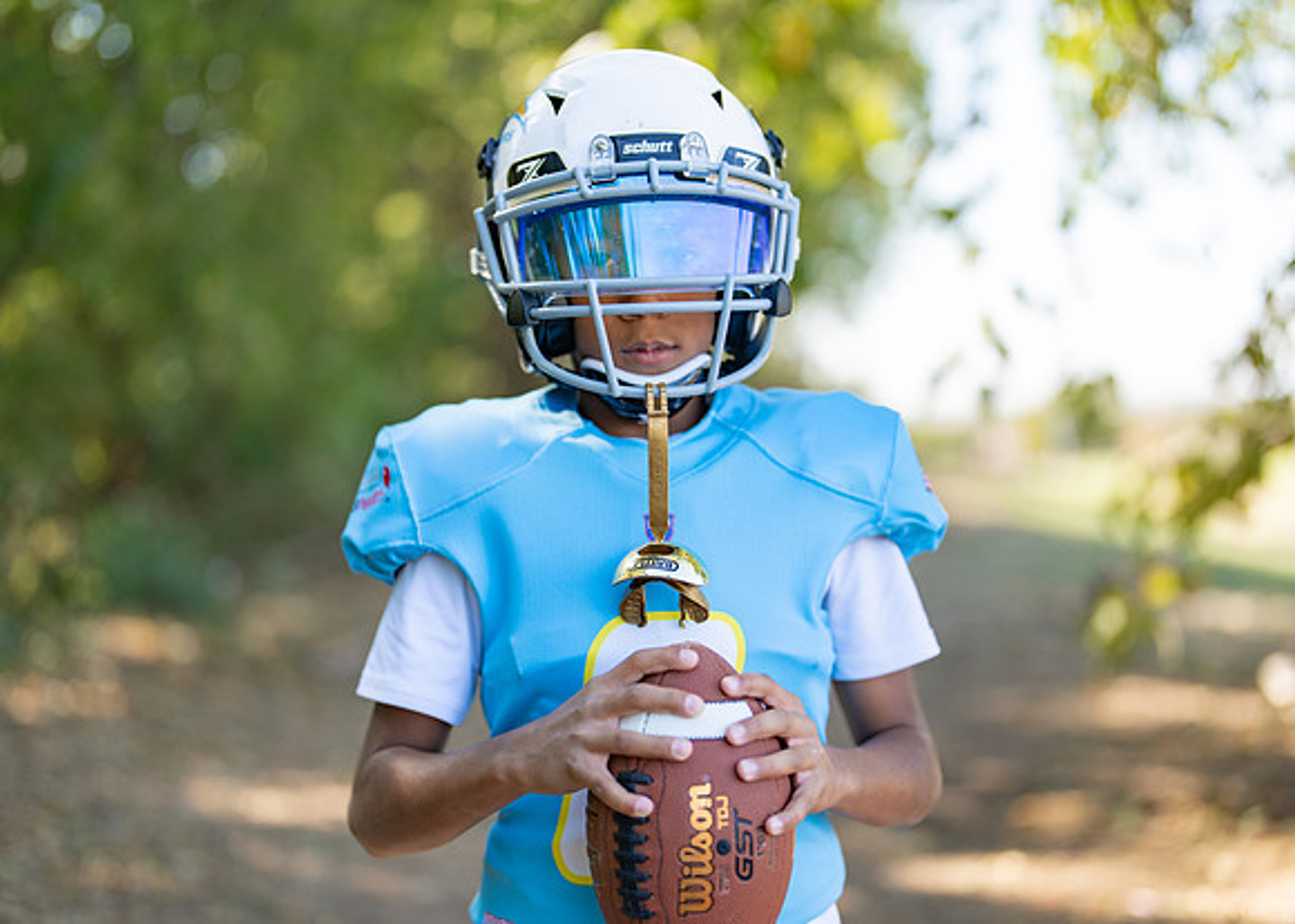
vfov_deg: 26.0
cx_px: 654
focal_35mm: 54
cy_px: 477
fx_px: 2000
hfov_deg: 35.9
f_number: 1.2
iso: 100
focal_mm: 50
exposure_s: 1/1600
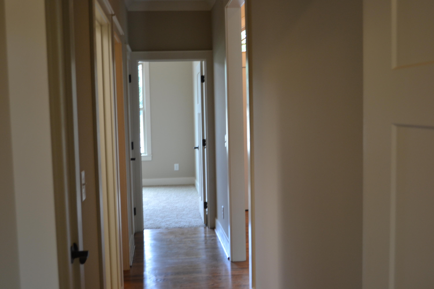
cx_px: 217
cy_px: 144
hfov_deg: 49.6
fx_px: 470
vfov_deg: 34.2
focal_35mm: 39
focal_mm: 26
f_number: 4.2
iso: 400
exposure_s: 1/25
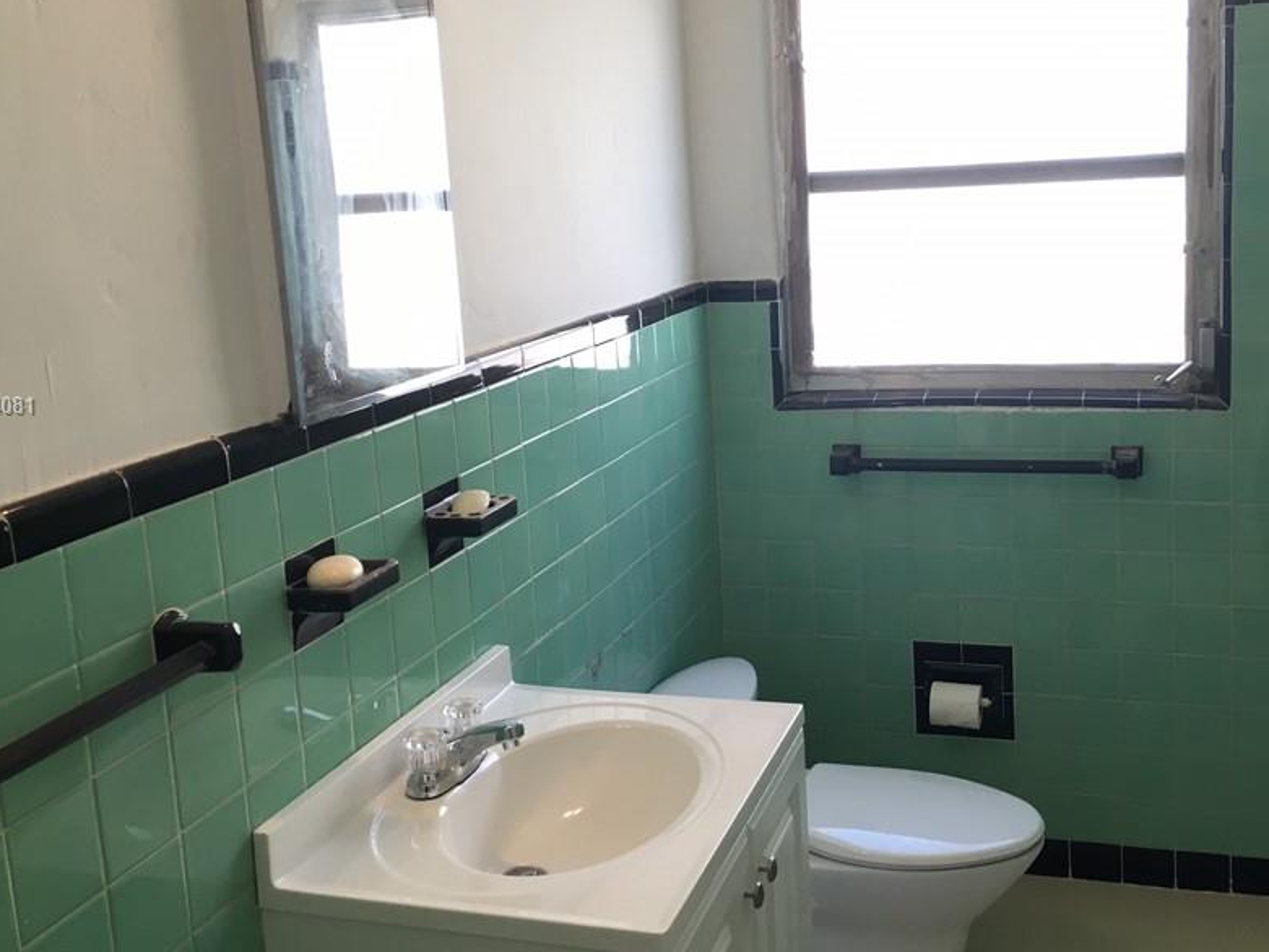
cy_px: 406
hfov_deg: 48.9
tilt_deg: -9.2
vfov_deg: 37.7
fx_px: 1393
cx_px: 697
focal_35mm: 38
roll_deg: +2.0
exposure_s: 1/30
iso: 25
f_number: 2.2
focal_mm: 4.15
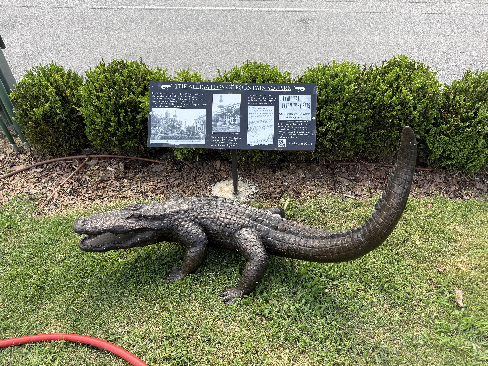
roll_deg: -1.0
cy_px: 183
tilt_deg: -39.9
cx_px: 244
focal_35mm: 24
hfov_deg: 71.6
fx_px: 338
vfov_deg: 56.8
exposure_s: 1/822
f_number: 1.78
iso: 80
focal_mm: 6.76
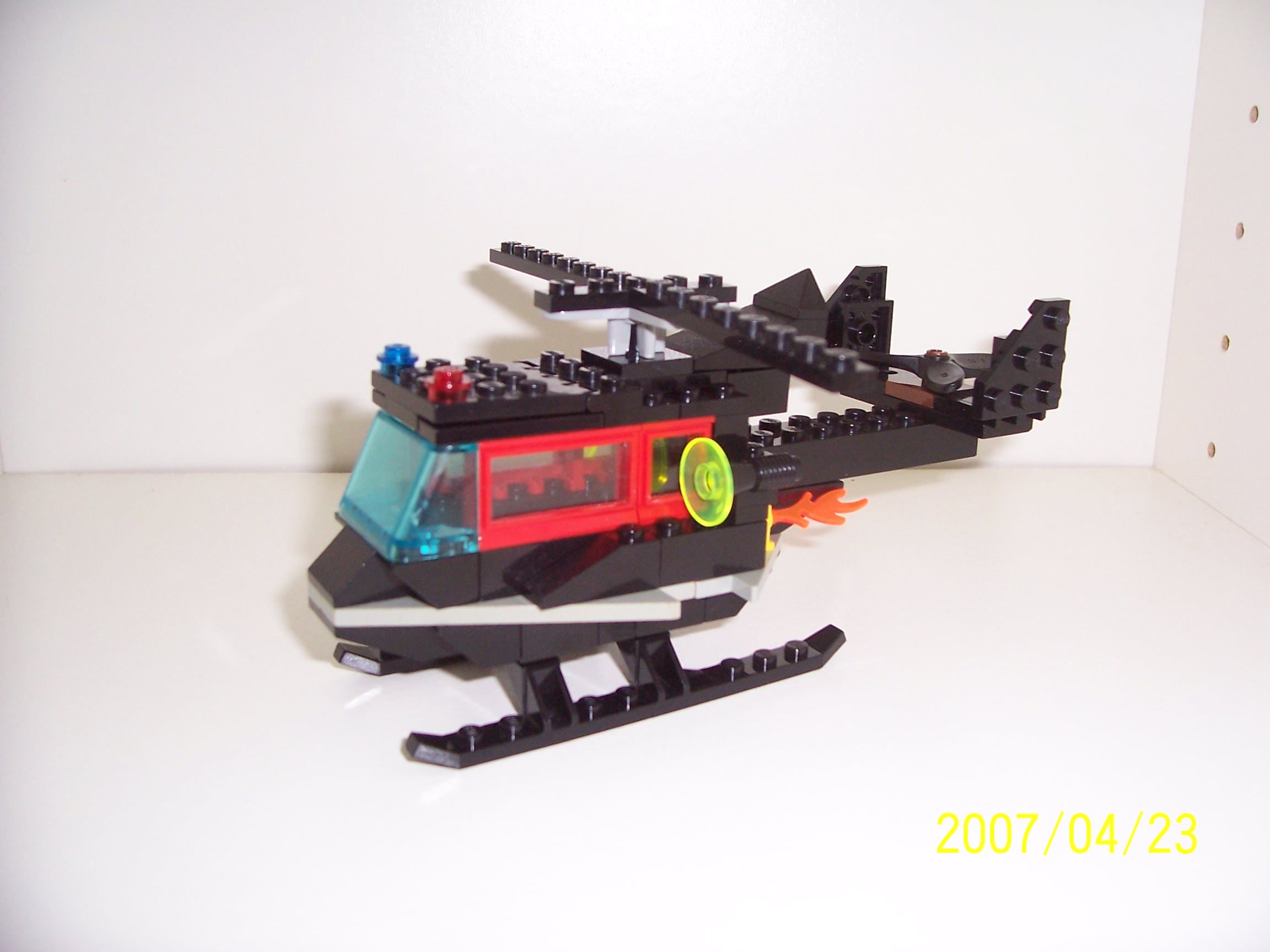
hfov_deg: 54.0
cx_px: 635
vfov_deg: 41.8
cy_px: 476
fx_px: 1247
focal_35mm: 34
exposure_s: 1/60
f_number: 2.7
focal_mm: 5.6
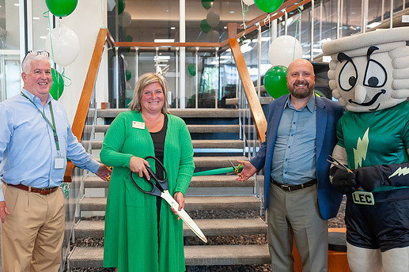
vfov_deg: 28.0
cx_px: 184
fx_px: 545
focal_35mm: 48
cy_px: 146
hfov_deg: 41.1
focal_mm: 38
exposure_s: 1/160
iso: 1250
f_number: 3.2
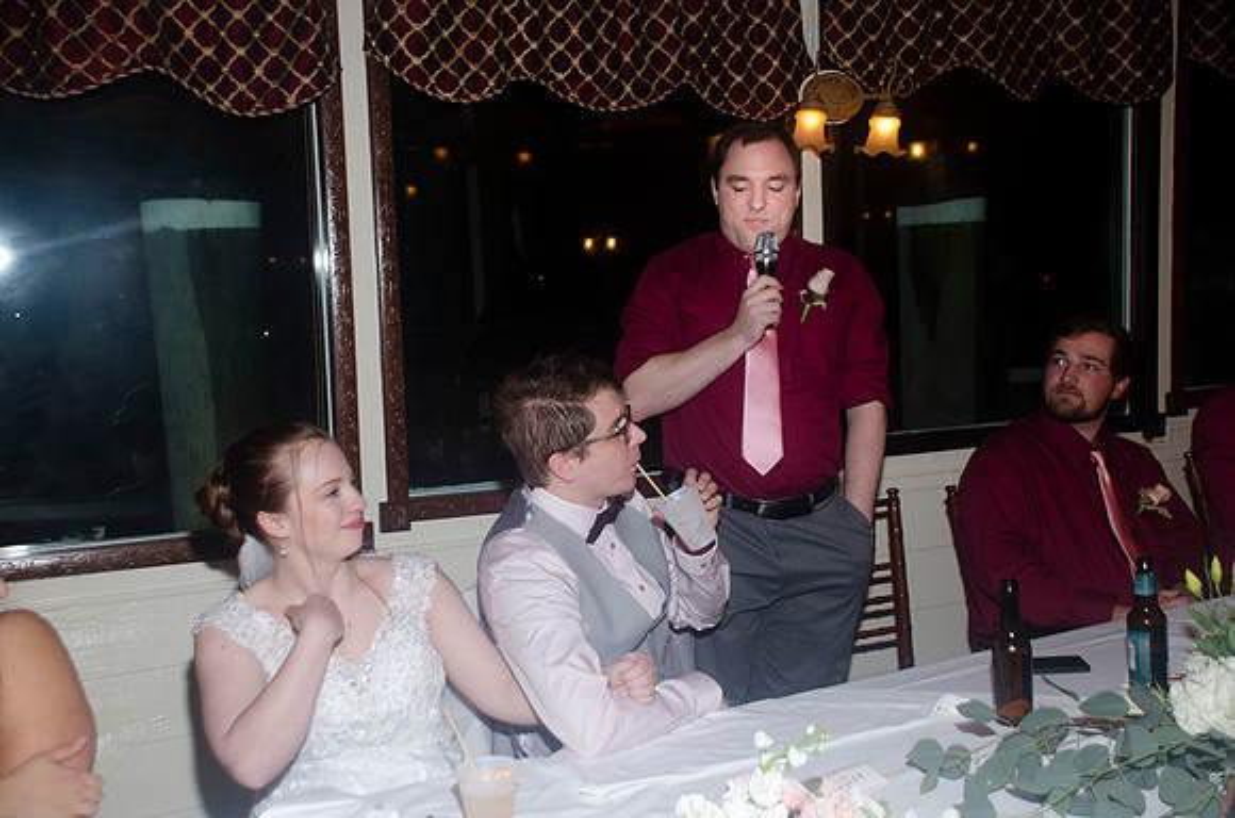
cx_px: 618
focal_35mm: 39
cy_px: 409
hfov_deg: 49.6
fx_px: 1335
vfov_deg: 34.1
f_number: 3.8
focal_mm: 26
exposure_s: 1/60
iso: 400
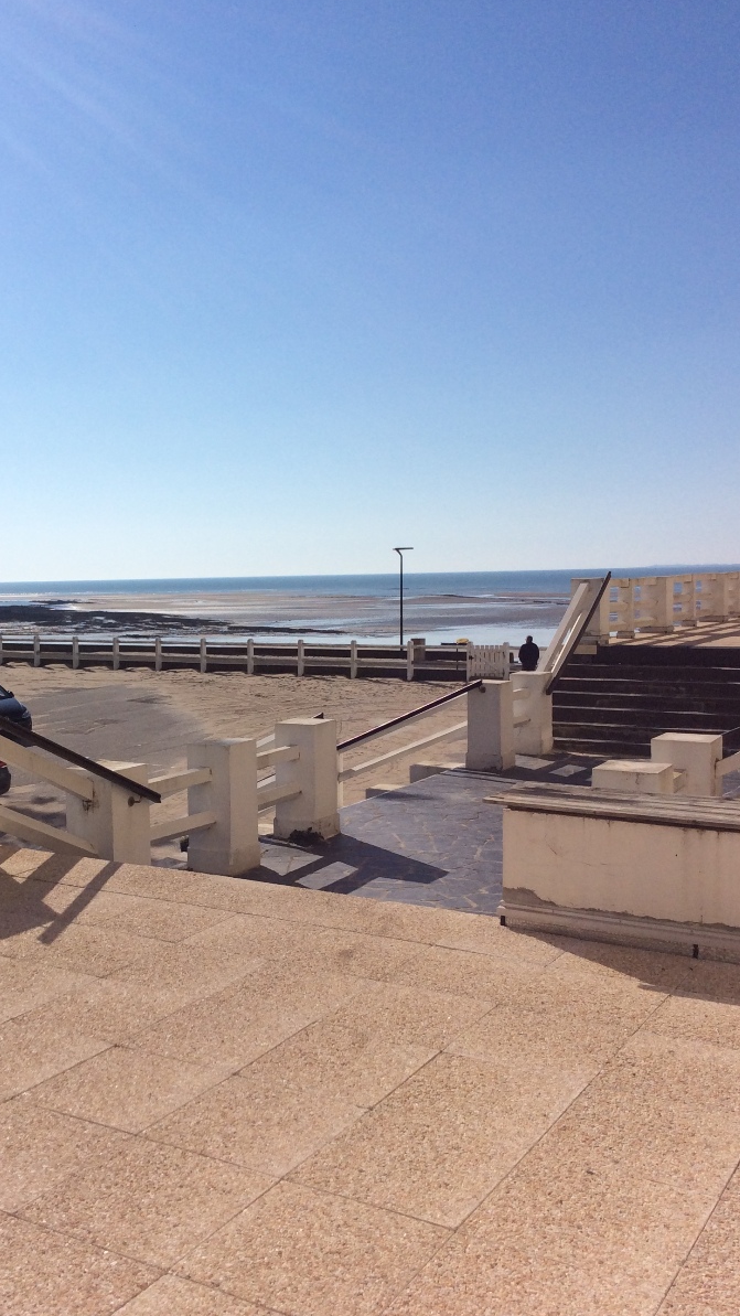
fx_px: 1221
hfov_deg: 33.5
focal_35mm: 35
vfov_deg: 56.6
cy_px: 656
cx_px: 265
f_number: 2.4
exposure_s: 1/4785
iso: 32
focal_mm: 3.3
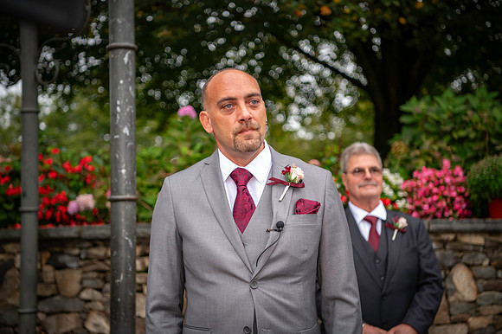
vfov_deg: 23.4
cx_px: 251
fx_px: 808
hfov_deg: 34.5
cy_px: 167
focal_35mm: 58
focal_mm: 58
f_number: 2.8
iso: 800
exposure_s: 1/400
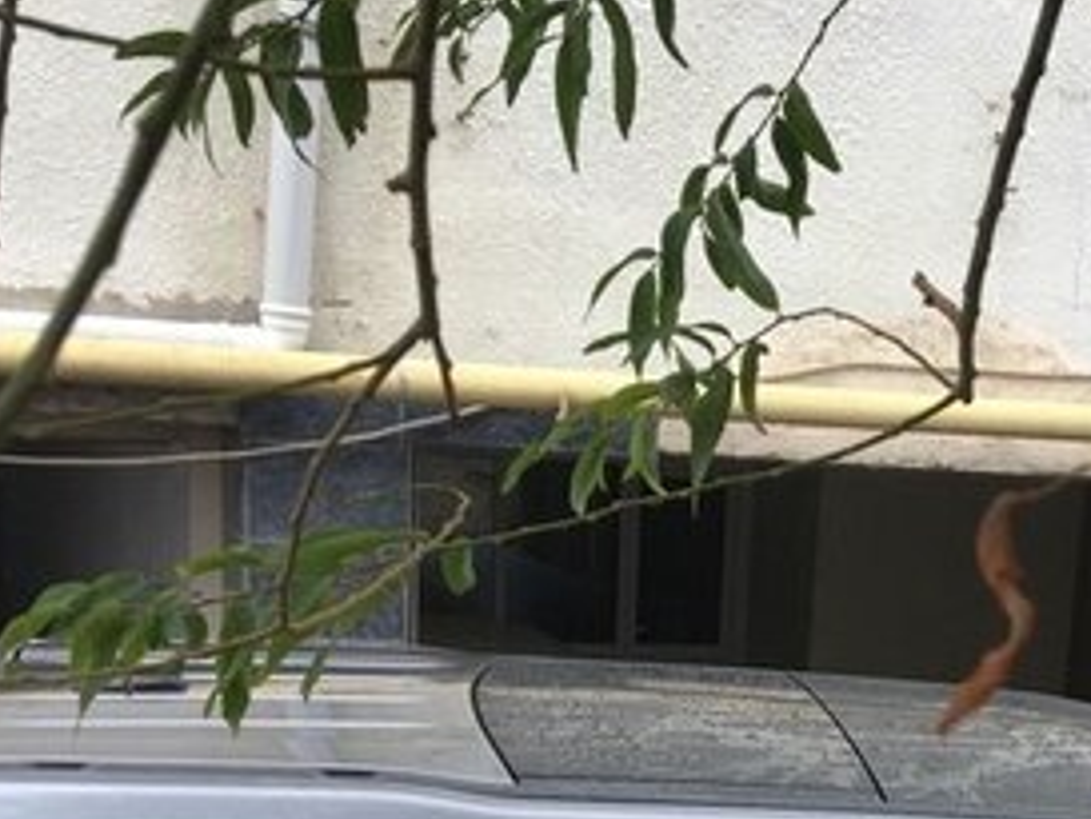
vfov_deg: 19.9
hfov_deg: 26.9
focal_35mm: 70
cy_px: 949
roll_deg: -5.2
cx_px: 951
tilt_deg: -14.8
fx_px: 2207
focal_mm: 4.15
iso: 25
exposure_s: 1/188
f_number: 2.2
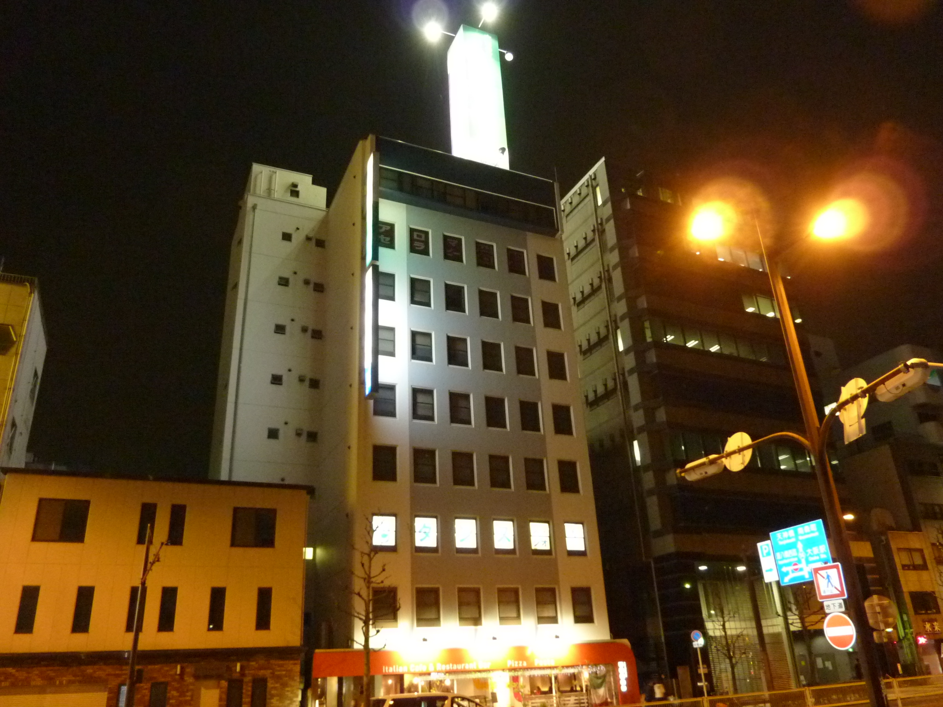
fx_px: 681
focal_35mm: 25
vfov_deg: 54.9
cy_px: 354
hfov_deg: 69.4
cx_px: 472
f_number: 3.3
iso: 500
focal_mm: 4.1
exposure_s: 1/8
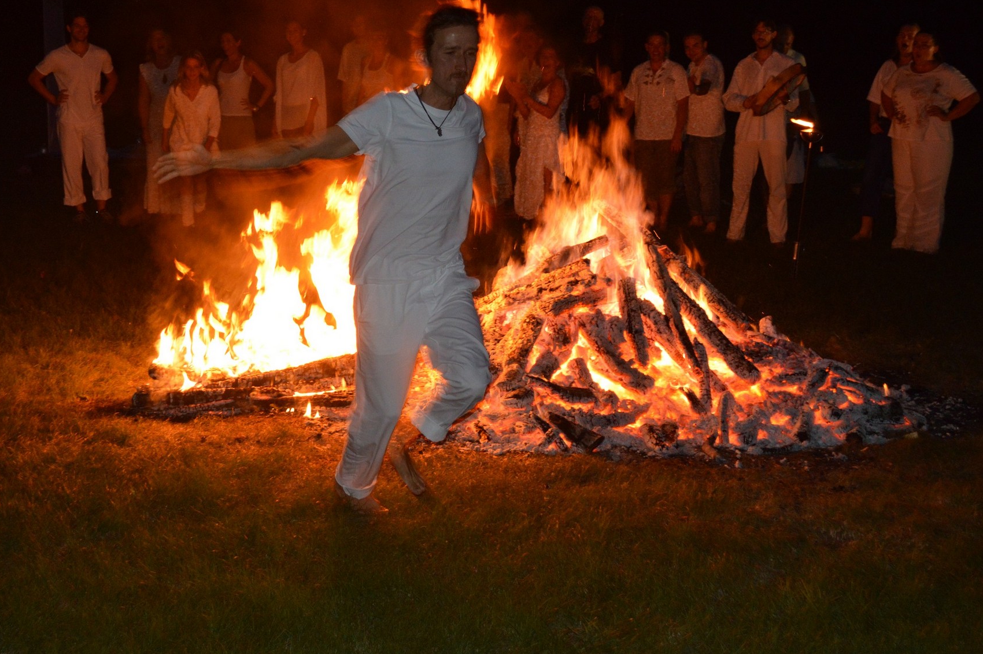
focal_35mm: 60
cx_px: 460
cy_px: 270
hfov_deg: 33.4
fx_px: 1637
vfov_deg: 22.6
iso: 1400
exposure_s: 1/60
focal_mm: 34
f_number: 5
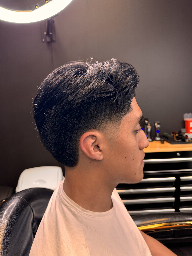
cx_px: 96
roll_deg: +1.8
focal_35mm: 24
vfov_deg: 71.6
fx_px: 177
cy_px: 128
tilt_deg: -8.3
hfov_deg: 56.8
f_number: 1.78
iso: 125
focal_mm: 6.76
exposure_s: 1/60
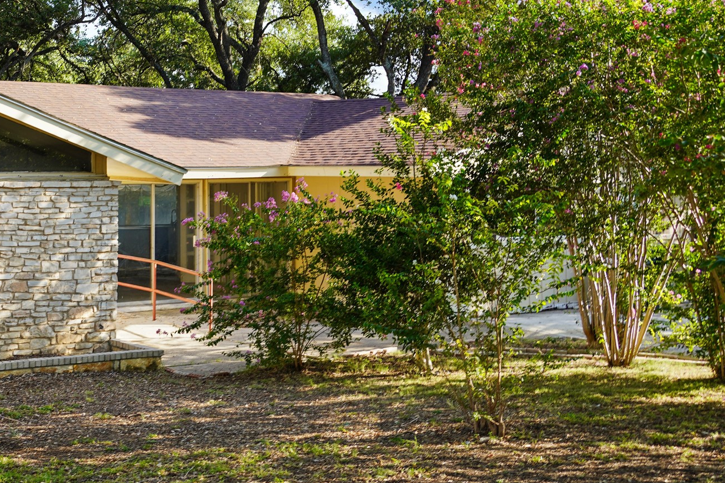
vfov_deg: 23.4
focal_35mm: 58
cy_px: 219
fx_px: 1168
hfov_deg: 33.5
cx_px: 142
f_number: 5.6
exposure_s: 1/80
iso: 100
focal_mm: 35
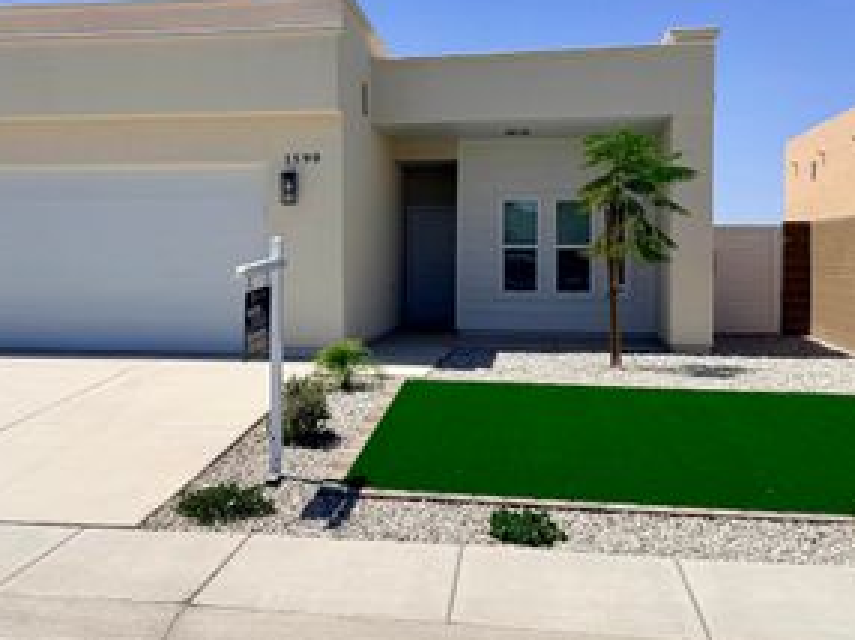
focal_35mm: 42
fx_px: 1037
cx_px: 329
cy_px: 265
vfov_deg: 34.2
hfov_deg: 44.5
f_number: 1.78
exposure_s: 1/10309
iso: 80
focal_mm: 6.76
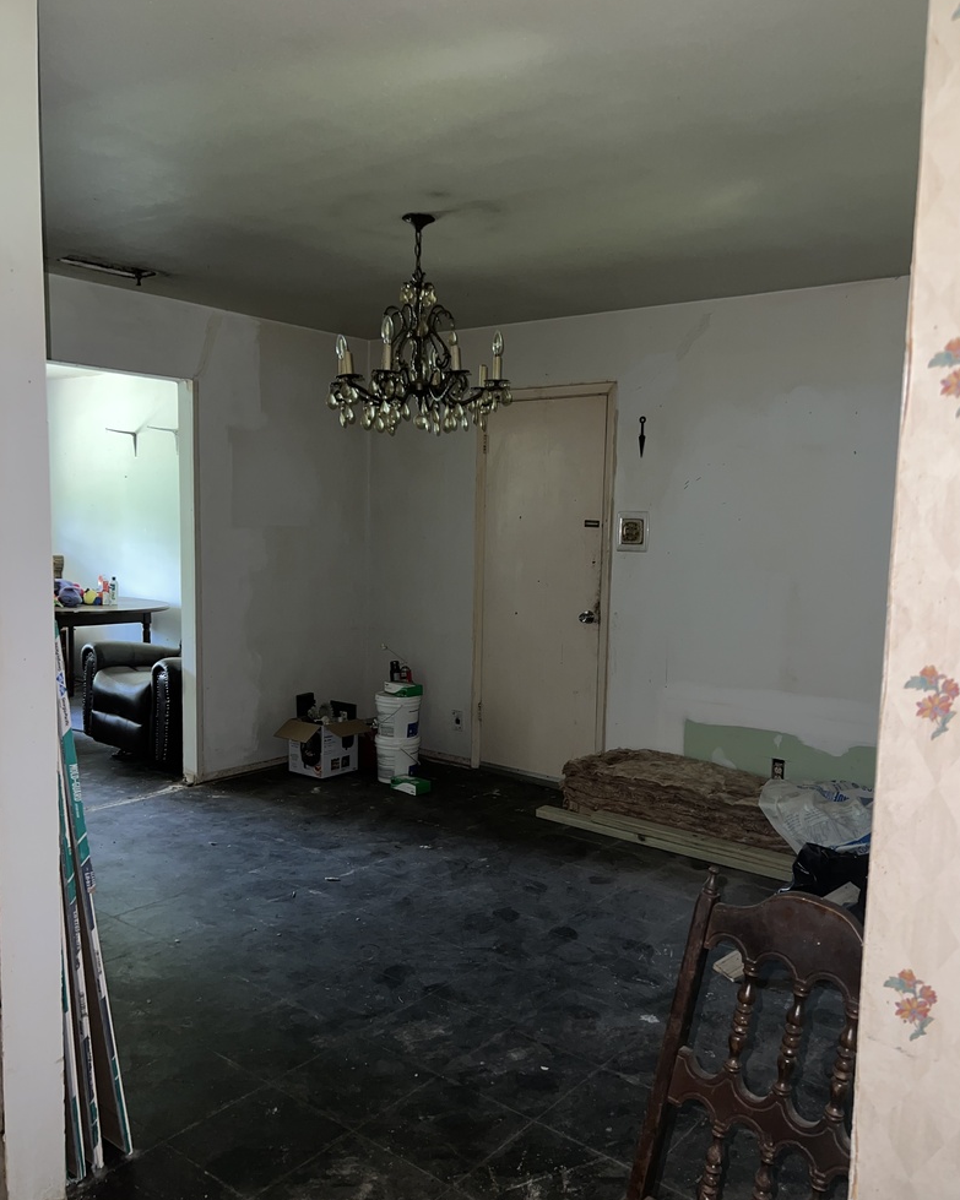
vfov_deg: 62.2
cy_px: 624
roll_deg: -0.4
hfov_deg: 51.5
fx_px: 995
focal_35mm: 28
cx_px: 494
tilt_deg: -5.4
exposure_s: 1/4
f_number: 1.5
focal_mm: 5.7
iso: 32
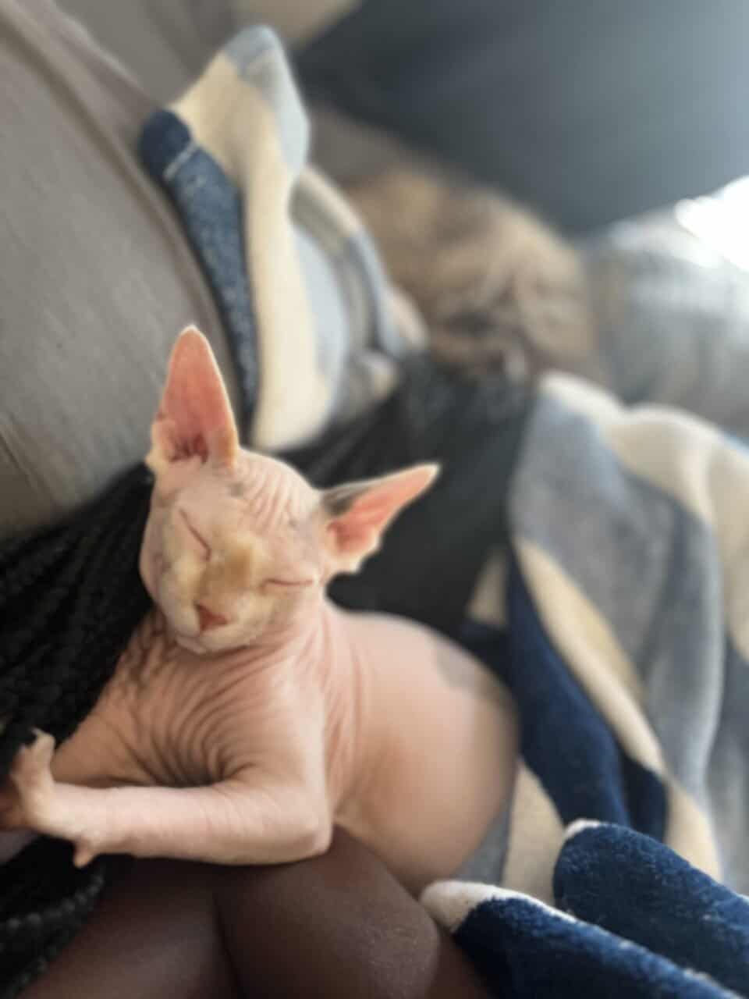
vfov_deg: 67.3
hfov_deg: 53.1
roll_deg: -37.9
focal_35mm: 26
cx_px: 374
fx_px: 750
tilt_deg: -37.8
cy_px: 500
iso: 200
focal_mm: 5.1
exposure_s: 1/60
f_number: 1.6
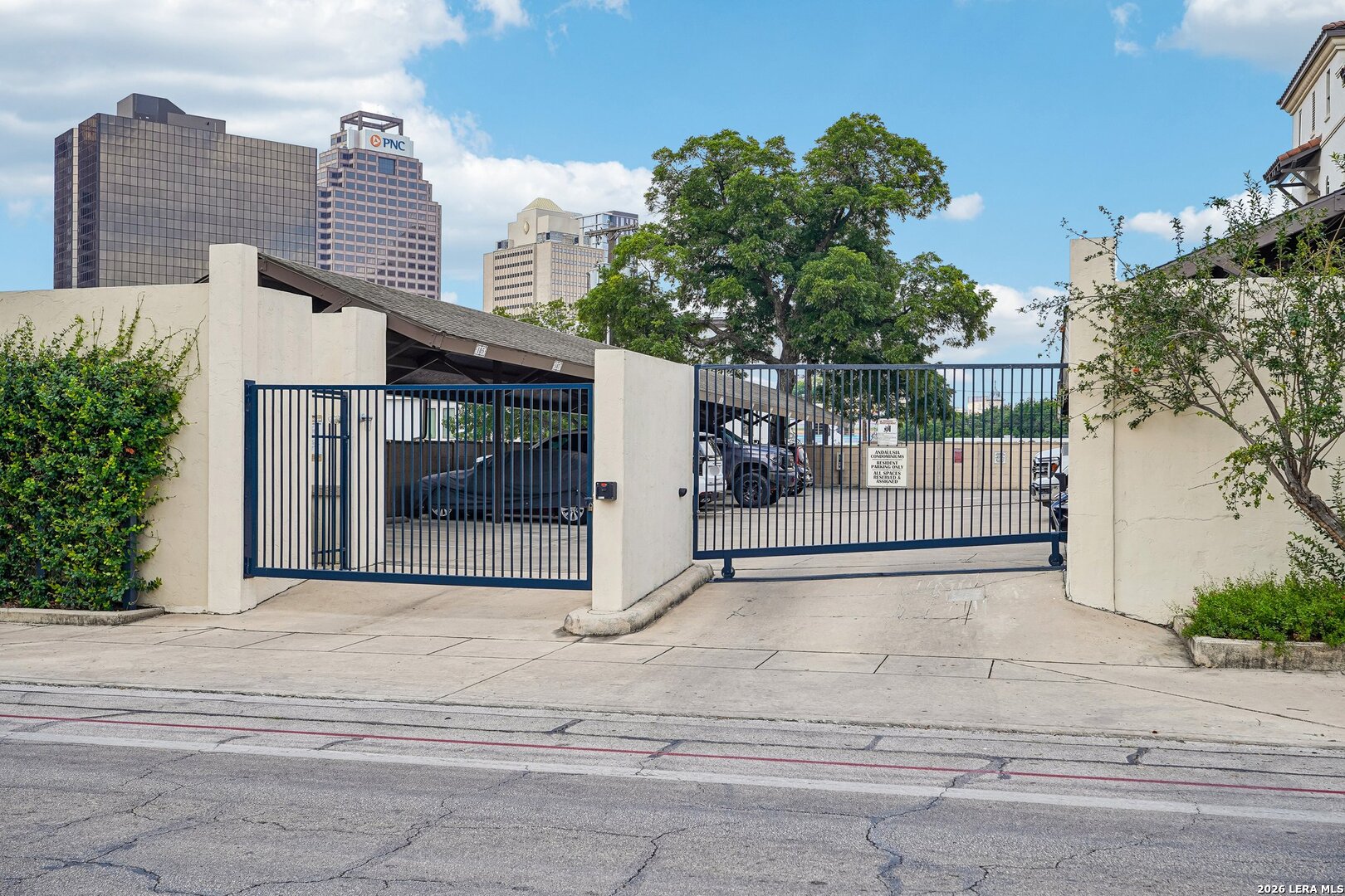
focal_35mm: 35
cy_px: 448
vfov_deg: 37.9
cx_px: 672
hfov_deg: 54.4
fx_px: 1308
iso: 100
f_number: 8
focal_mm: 35
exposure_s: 1/160
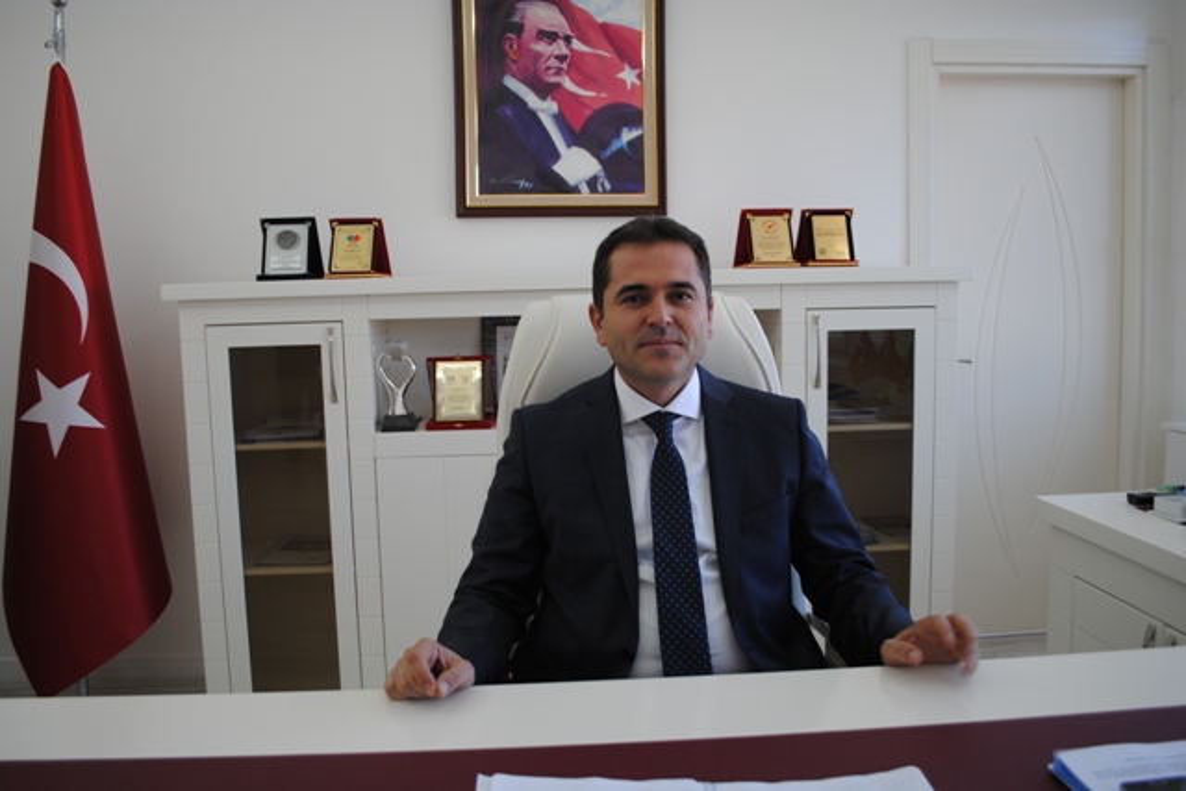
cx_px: 593
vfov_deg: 48.0
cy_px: 396
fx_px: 890
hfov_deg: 67.4
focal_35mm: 27
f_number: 3.5
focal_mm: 18
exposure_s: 1/50
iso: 200
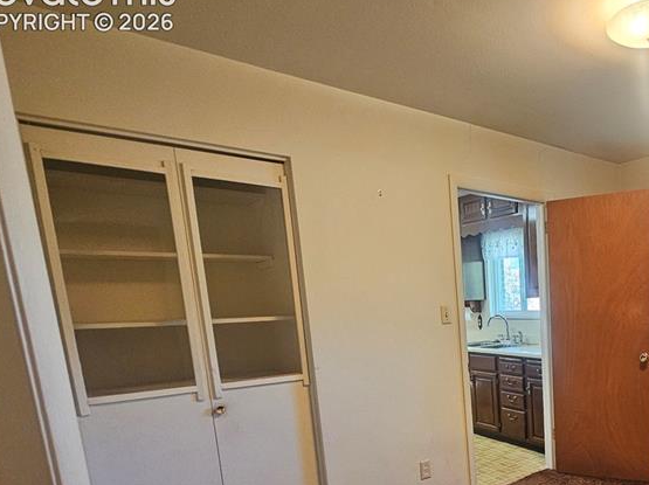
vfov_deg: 53.6
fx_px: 449
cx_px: 546
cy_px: 376
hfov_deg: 63.4
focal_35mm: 24
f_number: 2.2
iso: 400
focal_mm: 2.2
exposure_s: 1/30
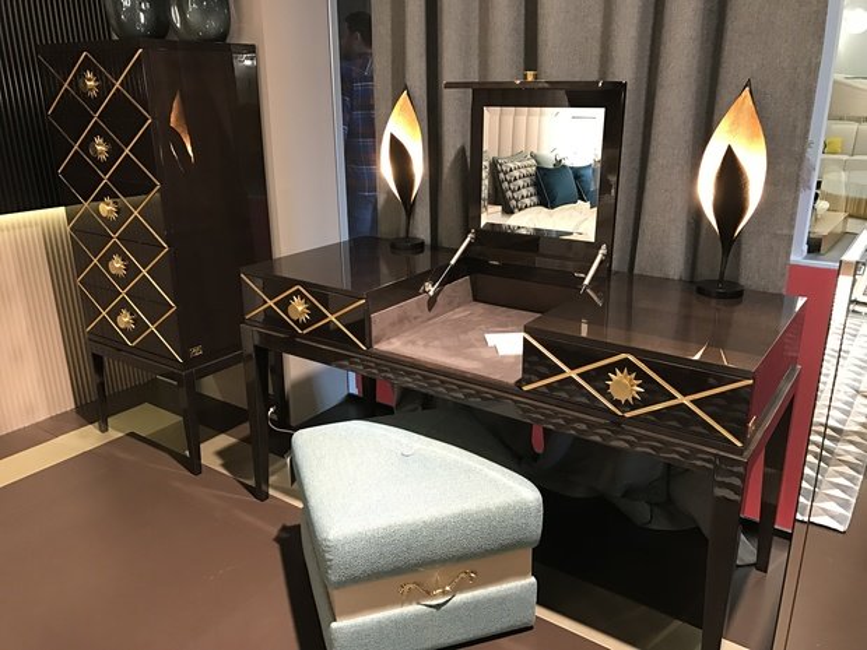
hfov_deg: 63.4
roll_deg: -0.4
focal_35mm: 28
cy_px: 325
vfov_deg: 49.7
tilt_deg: -19.0
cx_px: 434
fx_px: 701
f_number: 1.8
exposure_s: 1/17
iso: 80
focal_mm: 3.99
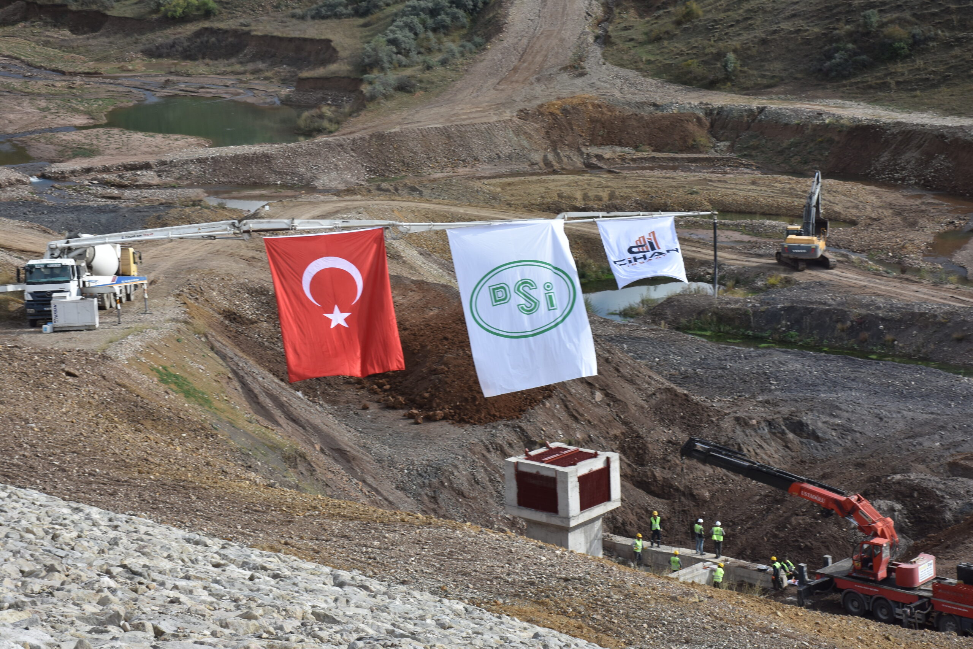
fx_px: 2432
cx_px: 486
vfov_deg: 15.2
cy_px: 324
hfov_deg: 22.6
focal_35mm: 90
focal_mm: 60
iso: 220
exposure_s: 1/500
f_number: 8
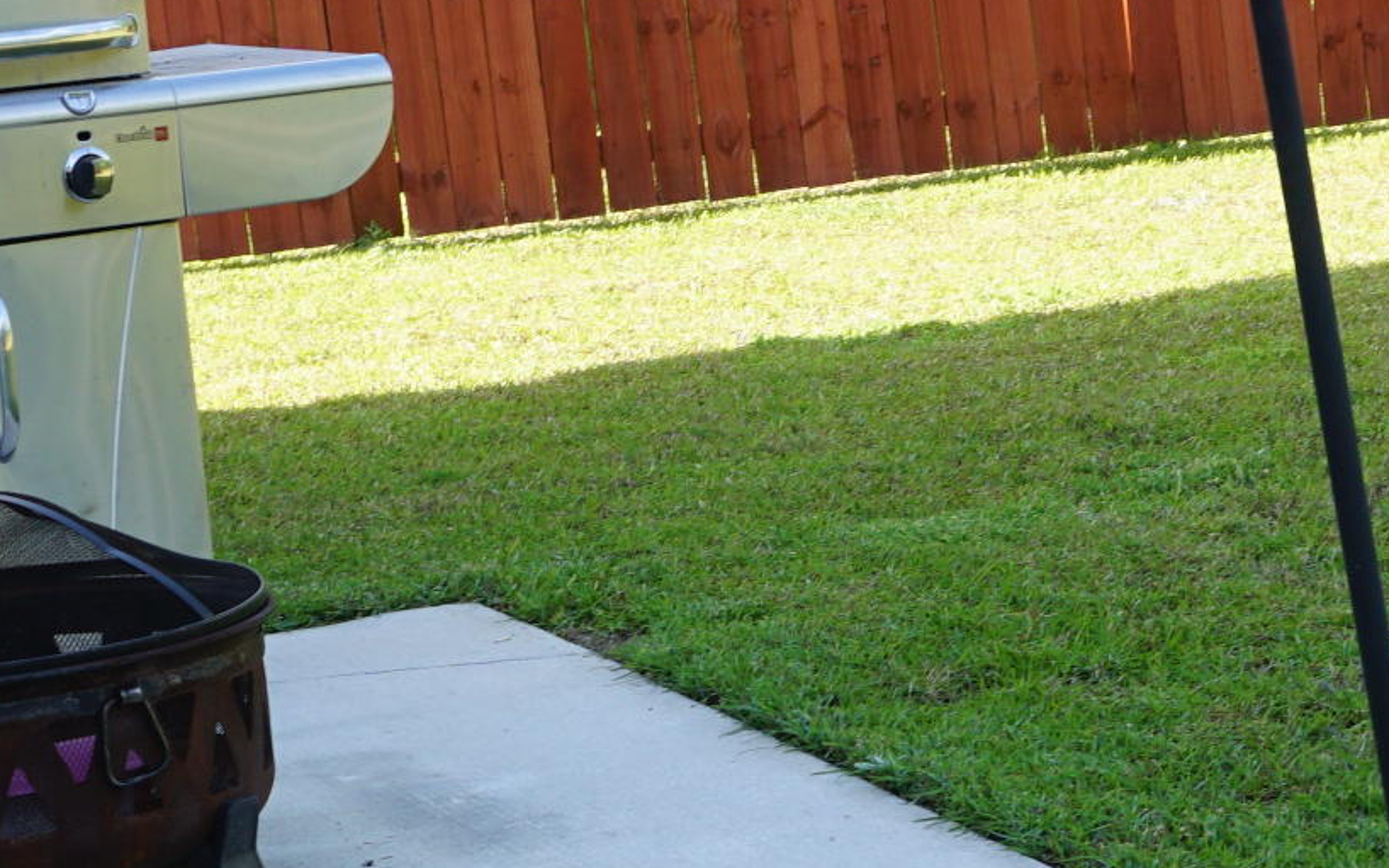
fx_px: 5942
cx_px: 739
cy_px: 668
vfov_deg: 8.3
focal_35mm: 157
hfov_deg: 13.3
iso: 100
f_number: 7.1
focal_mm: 28
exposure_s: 1/80
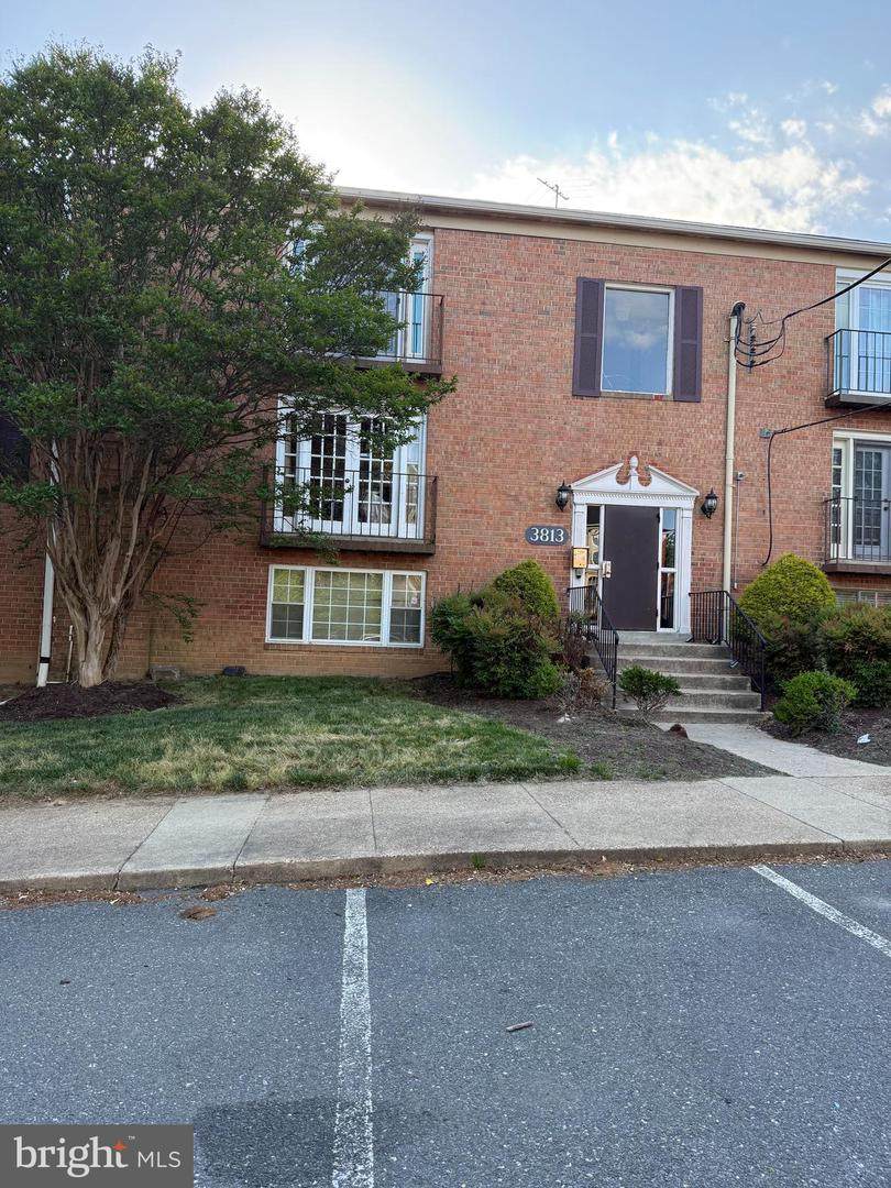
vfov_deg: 71.6
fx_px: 824
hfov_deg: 56.8
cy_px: 594
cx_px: 446
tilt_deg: +3.2
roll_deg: -1.6
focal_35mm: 24
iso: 100
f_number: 1.78
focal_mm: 6.76
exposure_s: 1/665
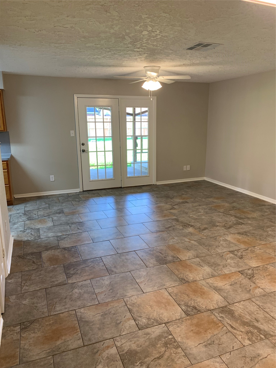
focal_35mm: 26
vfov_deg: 67.3
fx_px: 276
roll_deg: +0.1
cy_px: 184
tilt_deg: -11.4
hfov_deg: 53.1
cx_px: 138
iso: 80
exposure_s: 1/60
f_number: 1.8
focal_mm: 4.25
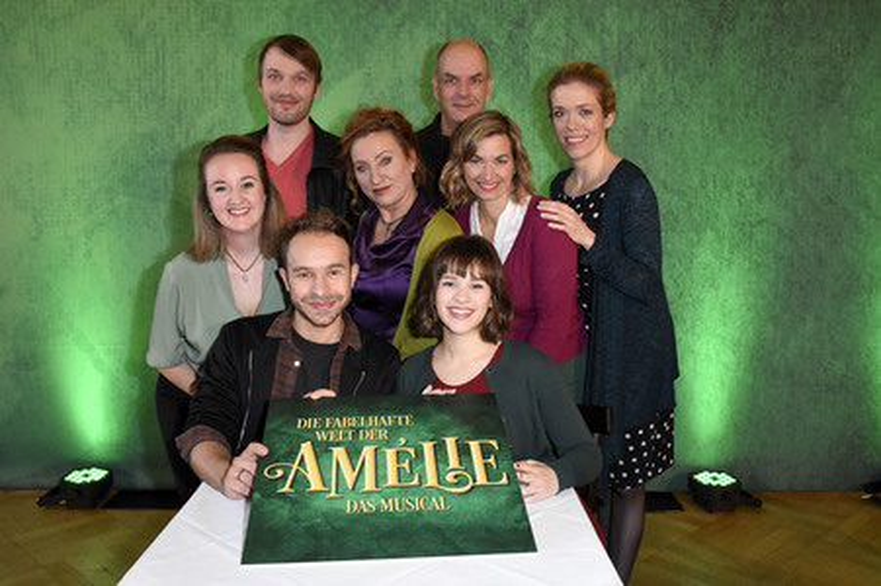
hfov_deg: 57.3
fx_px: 807
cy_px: 293
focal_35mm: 33
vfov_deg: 39.9
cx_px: 440
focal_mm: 22
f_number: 6.3
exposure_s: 1/125
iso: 1600
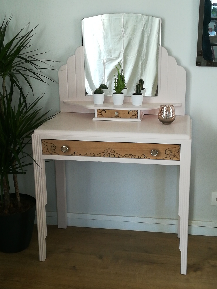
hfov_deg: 27.5
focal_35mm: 53
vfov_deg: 36.2
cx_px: 108
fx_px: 443
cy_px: 144
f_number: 2.2
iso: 400
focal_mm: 3.83
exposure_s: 1/25
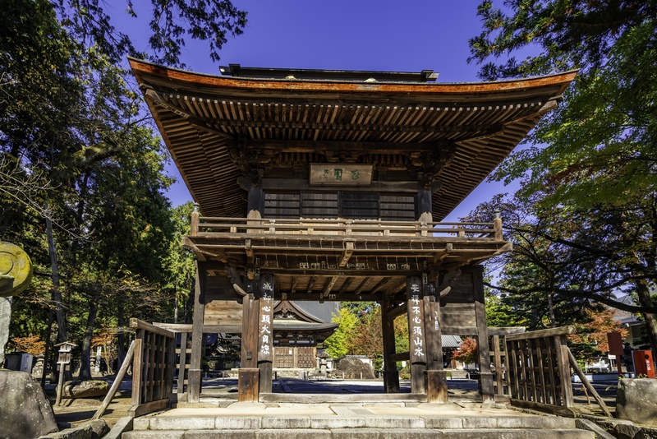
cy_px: 220
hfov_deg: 86.9
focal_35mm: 19
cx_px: 328
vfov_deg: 64.6
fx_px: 347
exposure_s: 1/160
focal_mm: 19
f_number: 8
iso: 160
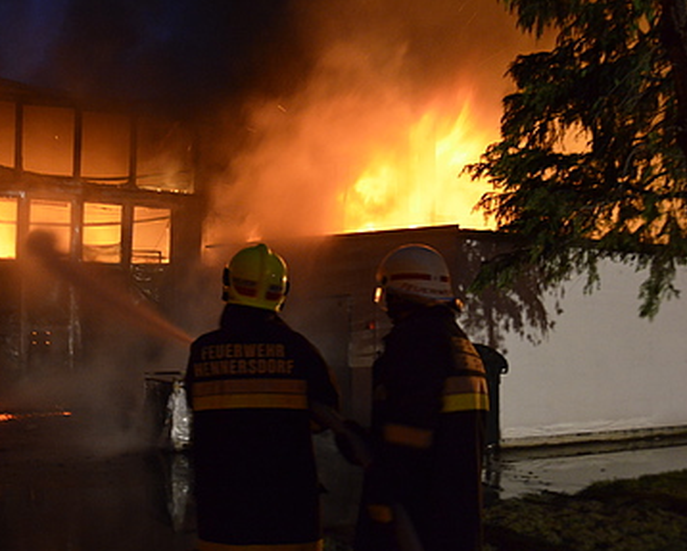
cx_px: 243
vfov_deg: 36.5
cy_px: 299
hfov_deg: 44.3
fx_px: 834
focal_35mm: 41
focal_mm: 22
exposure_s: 1/13
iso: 3200
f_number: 3.8
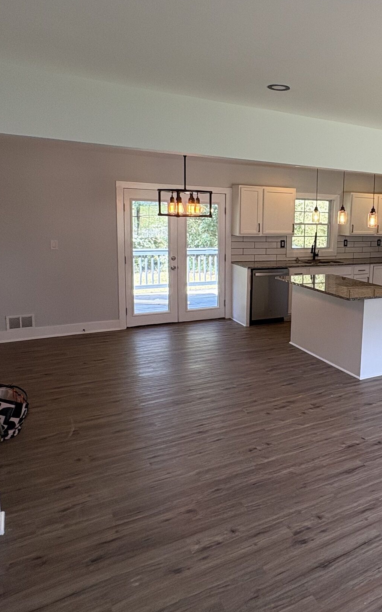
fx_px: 466
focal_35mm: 28
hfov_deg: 41.7
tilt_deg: -7.7
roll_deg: -2.2
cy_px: 272
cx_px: 328
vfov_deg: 66.3
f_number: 2.2
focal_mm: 2.22
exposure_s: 1/120
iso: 160
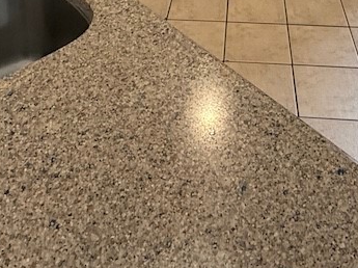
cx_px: 211
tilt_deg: -7.7
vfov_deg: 20.5
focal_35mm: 52
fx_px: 537
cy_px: -204
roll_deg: +0.7
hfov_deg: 36.7
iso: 400
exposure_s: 1/120
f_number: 2.2
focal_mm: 2.22
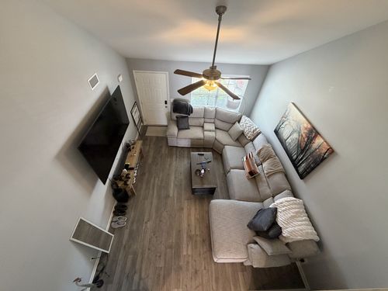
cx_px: 194
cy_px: 146
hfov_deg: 102.1
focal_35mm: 14
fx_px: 157
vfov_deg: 85.7
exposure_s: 1/60
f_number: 2.2
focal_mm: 2.22
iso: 320
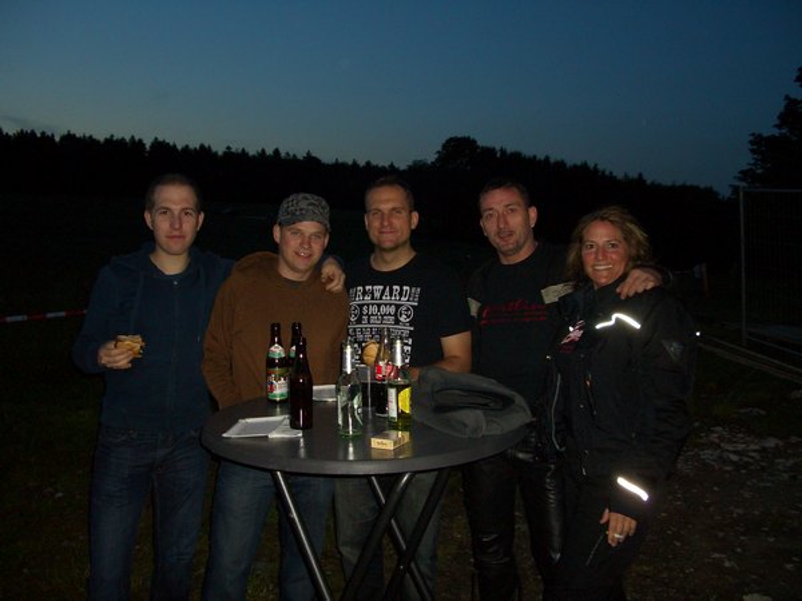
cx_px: 401
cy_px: 300
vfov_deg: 40.7
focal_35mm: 35
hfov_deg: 52.6
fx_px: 811
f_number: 2.6
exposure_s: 1/60
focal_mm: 5.8
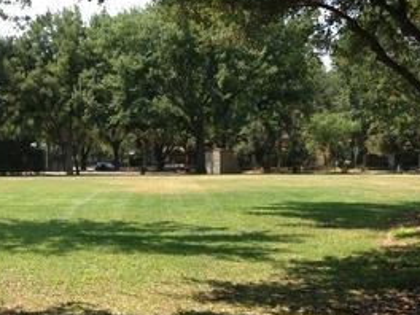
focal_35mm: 68
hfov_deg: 28.0
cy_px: 192
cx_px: 84
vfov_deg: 21.6
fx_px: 825
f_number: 2.4
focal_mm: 4.28
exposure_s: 1/557
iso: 50
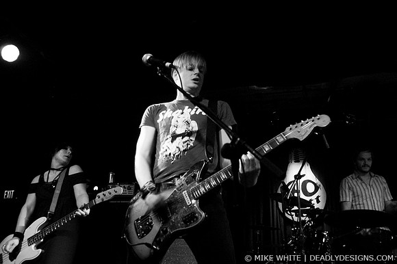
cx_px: 198
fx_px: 331
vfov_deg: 43.6
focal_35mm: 30
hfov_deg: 62.0
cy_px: 132
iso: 800
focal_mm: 20
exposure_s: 1/50
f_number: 3.5
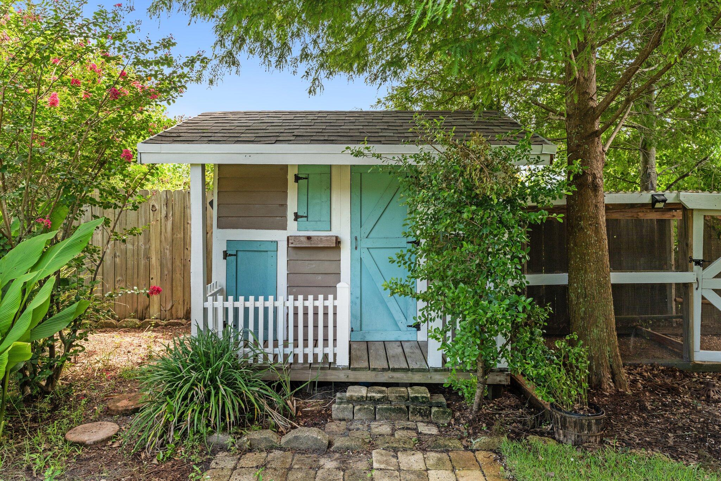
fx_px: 459
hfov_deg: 76.3
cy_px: 240
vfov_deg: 55.3
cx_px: 360
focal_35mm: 23
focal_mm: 22.9
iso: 800
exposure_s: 1/60
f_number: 8
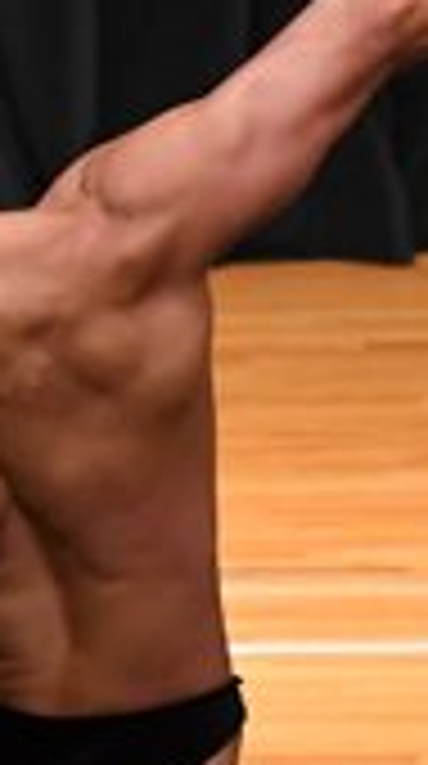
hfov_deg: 1.2
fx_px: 19608
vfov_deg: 2.2
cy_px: 324
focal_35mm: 967
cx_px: -939
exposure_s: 1/400
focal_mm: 135
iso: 5000
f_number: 5.6
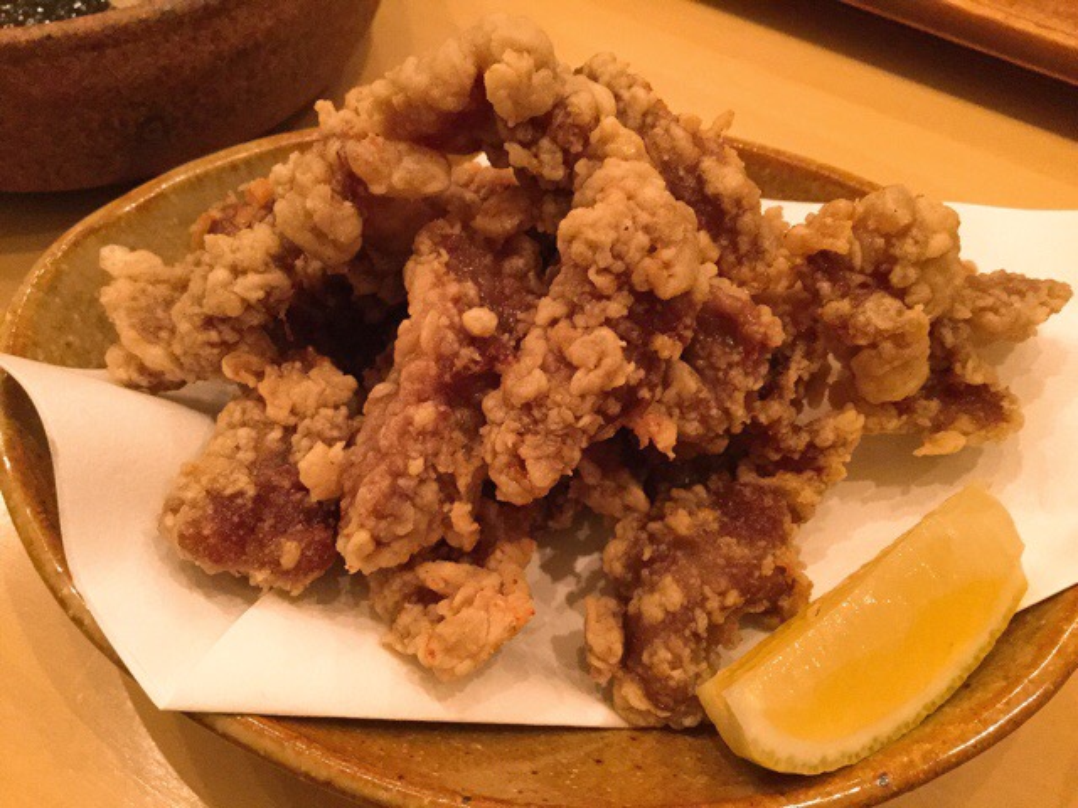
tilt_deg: -55.5
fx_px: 965
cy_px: 404
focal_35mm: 31
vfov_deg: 45.4
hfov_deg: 58.4
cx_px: 539
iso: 400
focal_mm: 3.3
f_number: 2.4
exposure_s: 1/15
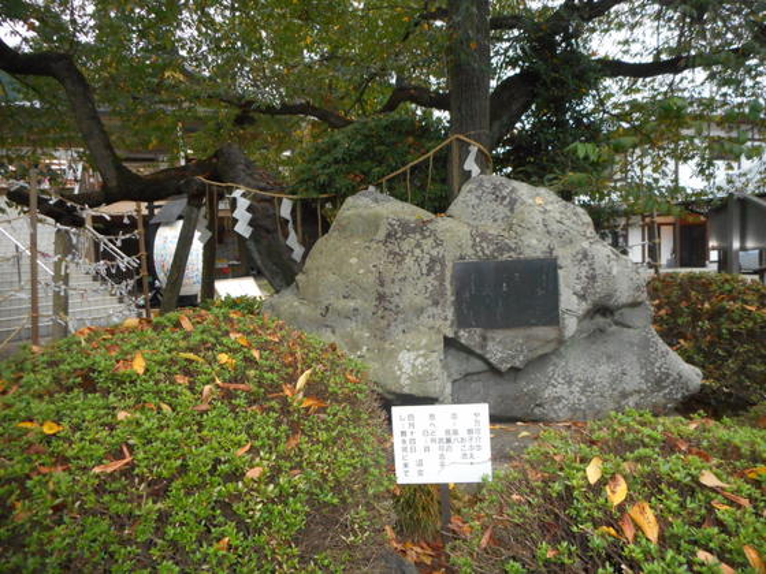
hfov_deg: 69.4
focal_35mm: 25
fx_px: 553
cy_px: 287
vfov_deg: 54.9
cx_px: 383
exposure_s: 1/25
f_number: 3.7
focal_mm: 4.5
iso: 320
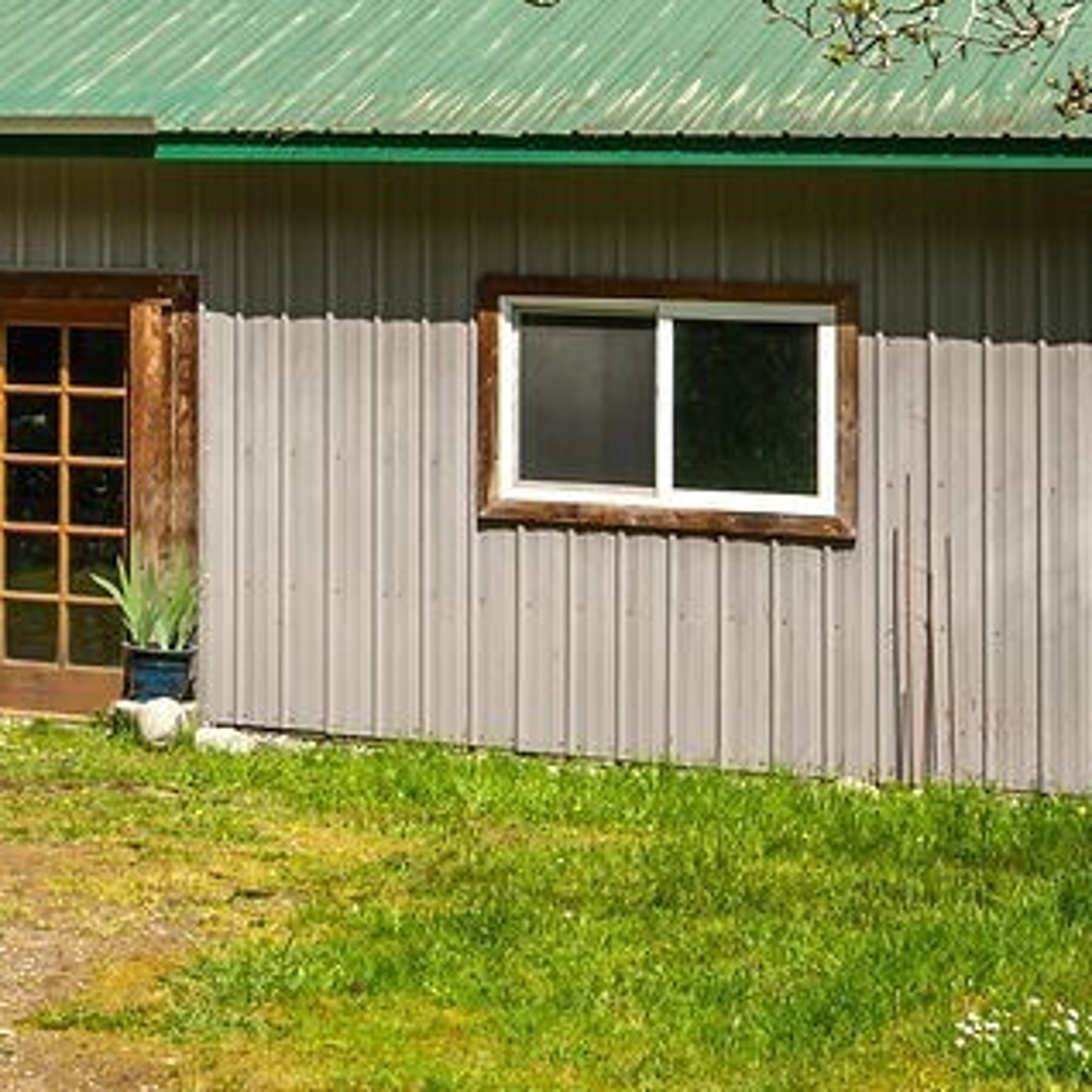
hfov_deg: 20.8
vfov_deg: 20.5
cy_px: 12
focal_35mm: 82
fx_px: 2927
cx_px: 158
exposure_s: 1/1250
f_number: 5.6
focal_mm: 30
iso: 100
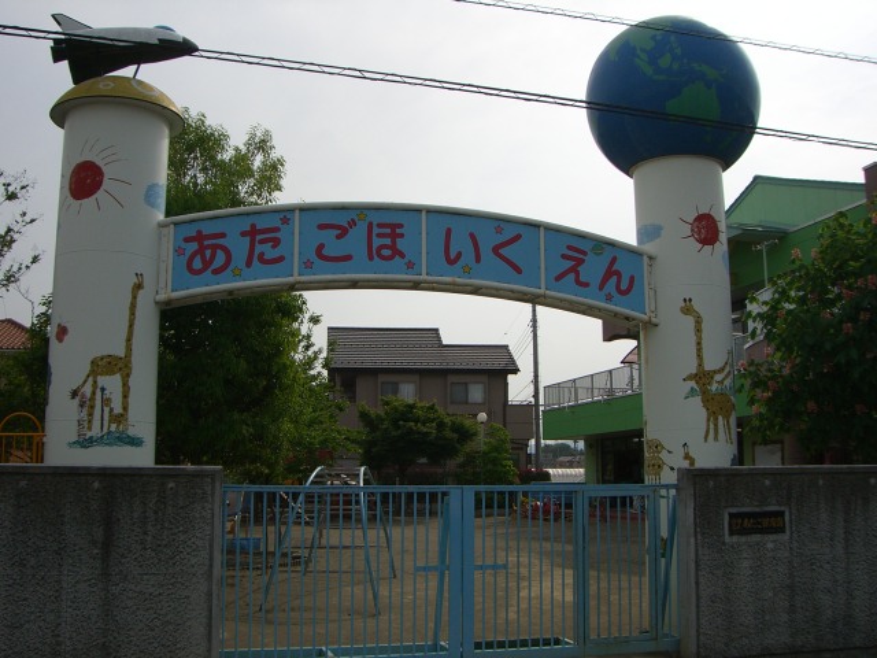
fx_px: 963
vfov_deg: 37.7
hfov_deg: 49.0
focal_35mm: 38
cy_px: 329
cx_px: 438
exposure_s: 1/1600
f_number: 4.3
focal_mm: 6.2
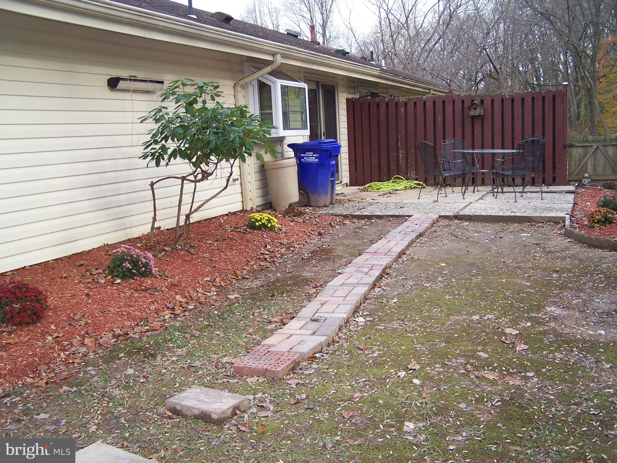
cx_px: 308
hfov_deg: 49.0
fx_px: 677
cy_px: 232
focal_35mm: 38
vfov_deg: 37.7
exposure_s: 1/125
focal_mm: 6.3
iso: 80
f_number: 2.8
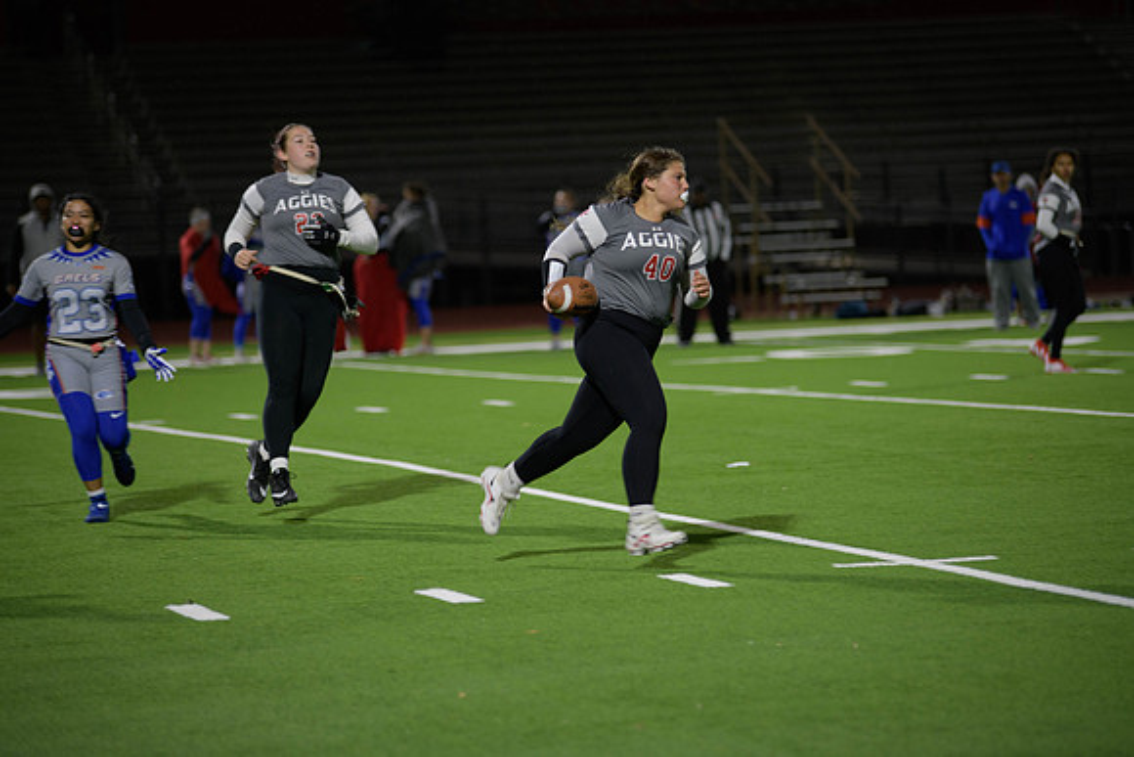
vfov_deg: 9.2
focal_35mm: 150
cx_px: 567
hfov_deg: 13.7
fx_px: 4726
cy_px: 378
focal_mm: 150
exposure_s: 1/200
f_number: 2.8
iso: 640
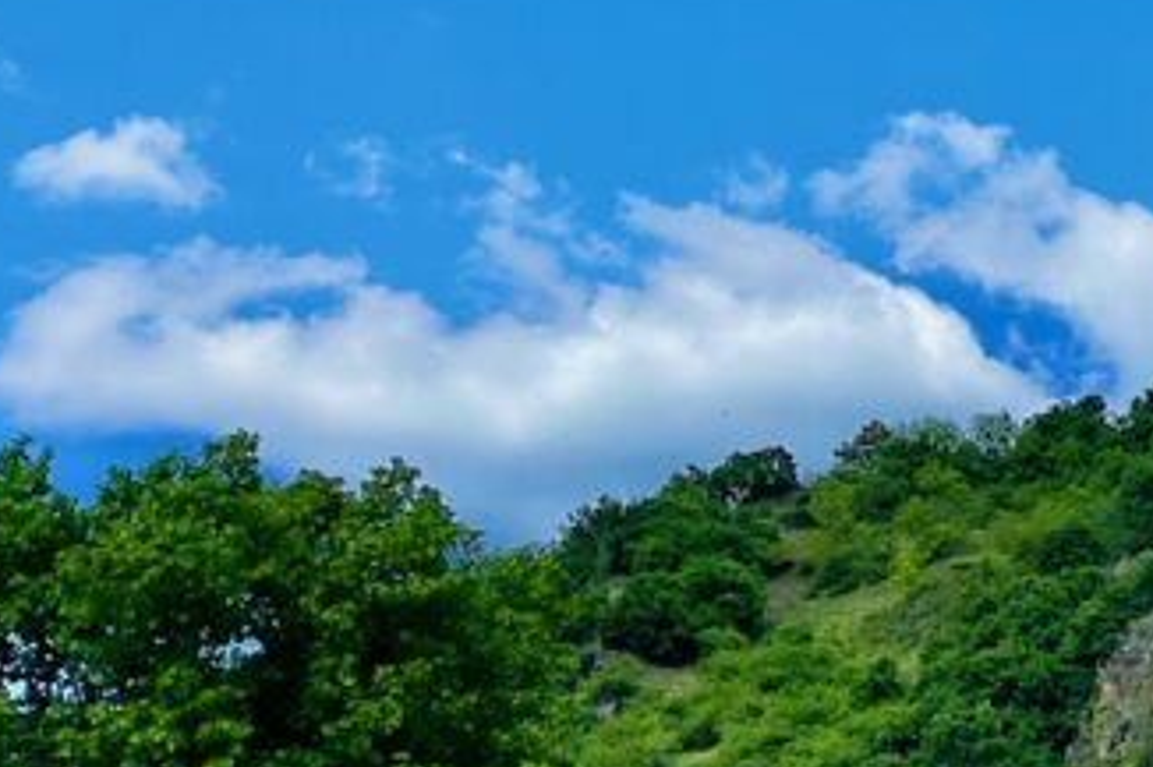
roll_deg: +4.0
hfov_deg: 20.3
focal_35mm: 85
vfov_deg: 15.8
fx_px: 2721
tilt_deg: +32.3
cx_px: 1758
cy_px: 4
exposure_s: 1/2967
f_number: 1.6
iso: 50
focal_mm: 5.1
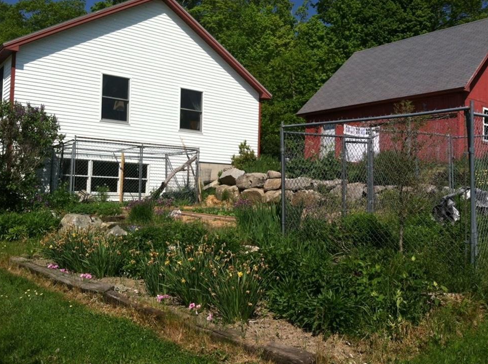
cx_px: 252
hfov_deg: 50.2
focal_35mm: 37
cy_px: 184
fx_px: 521
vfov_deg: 38.5
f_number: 2.8
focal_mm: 3.85
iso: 80
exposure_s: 1/1579
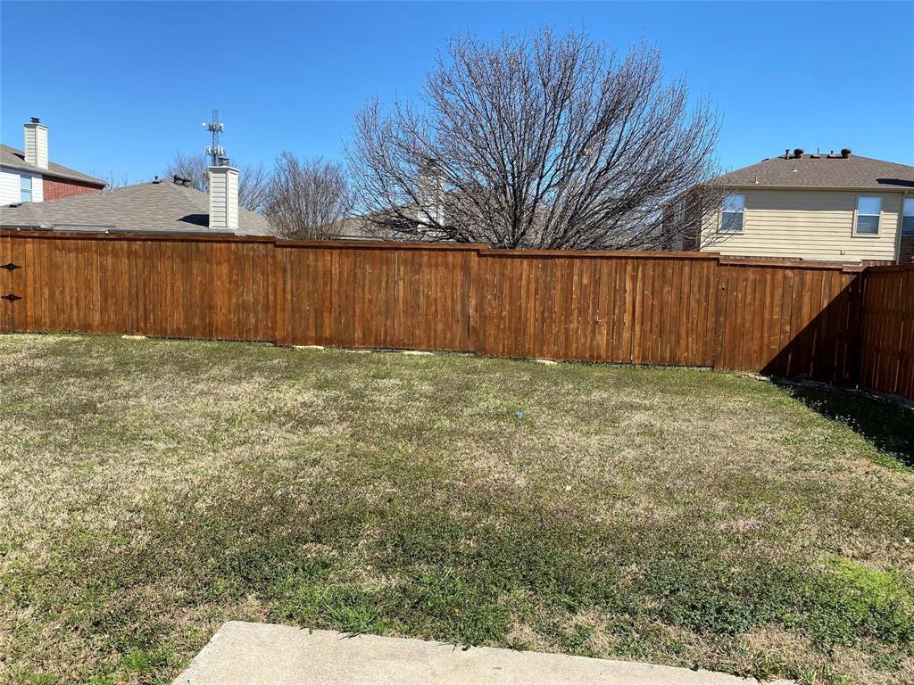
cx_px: 457
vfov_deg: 53.1
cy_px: 342
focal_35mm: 26
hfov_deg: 67.3
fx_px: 687
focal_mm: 4.25
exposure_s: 1/2183
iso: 32
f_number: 1.8
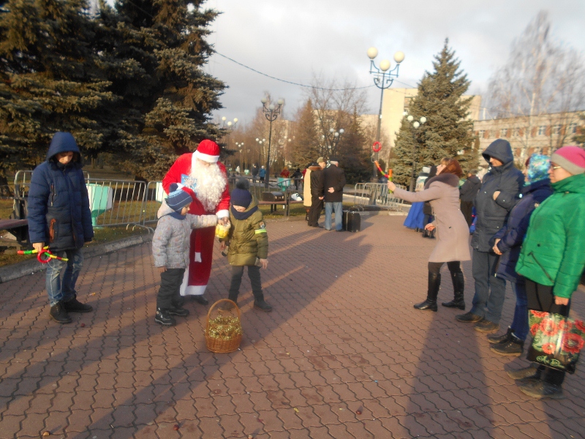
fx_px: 439
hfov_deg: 67.3
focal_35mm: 26
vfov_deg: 53.1
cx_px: 292
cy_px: 220
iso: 80
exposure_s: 1/250
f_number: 3.2
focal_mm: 4.6
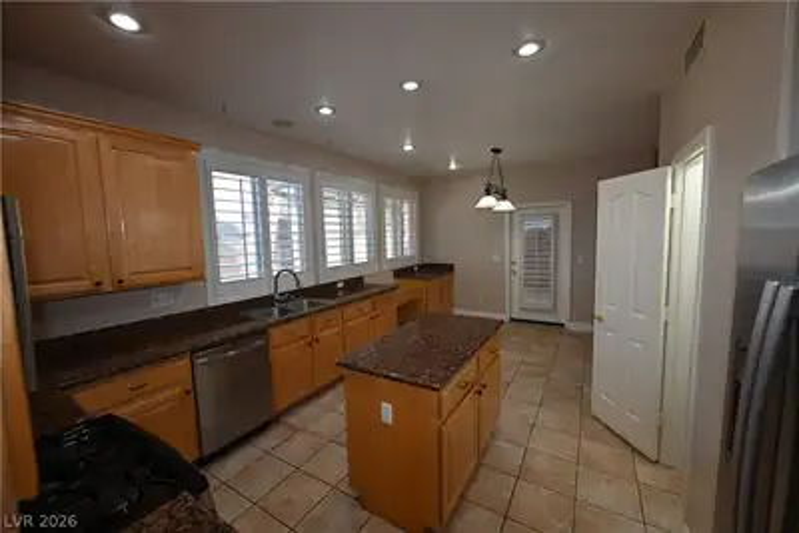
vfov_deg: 81.3
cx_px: 400
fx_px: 311
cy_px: 266
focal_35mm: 14
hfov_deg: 104.2
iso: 1100
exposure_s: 1/90
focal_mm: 14
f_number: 4.8
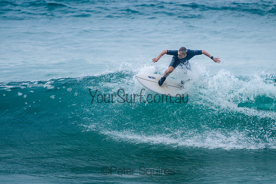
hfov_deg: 3.7
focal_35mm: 550
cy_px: 91
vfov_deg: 2.5
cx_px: 167
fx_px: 4220
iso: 500
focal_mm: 400
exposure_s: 1/2000
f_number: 6.3
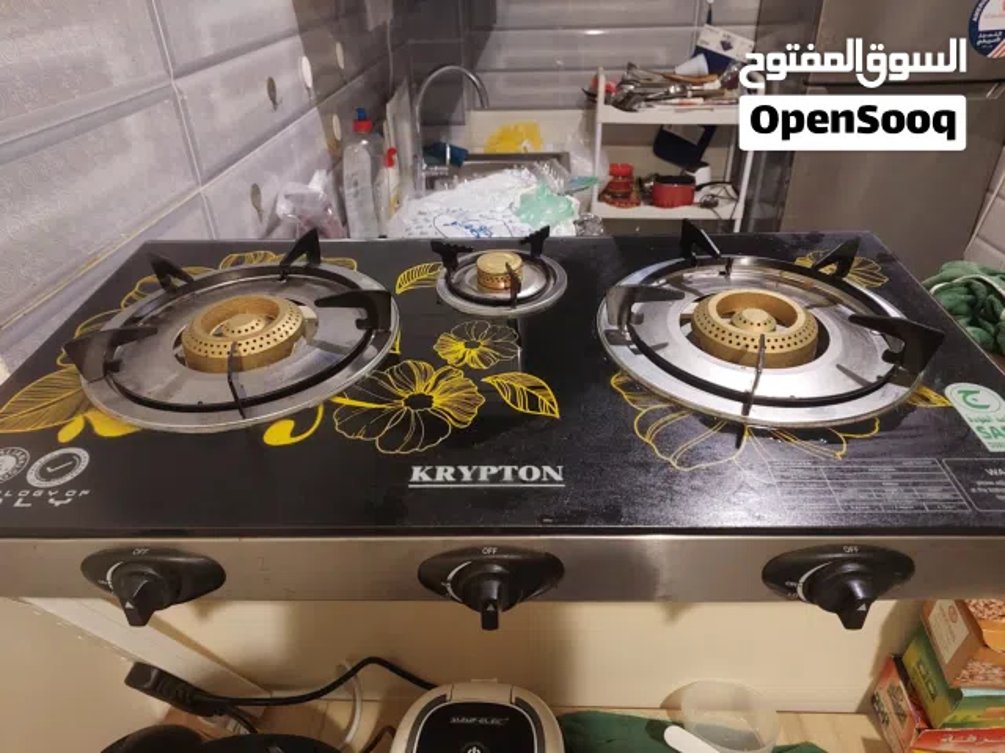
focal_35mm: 23
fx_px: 668
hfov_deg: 73.9
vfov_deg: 58.9
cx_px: 502
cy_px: 376
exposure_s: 1/60
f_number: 1.8
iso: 500
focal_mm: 5.06
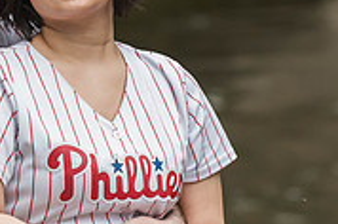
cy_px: -17
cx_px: 12
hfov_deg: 4.6
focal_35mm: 451
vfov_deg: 3.0
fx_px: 4227
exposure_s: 1/800
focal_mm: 135
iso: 1600
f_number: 4
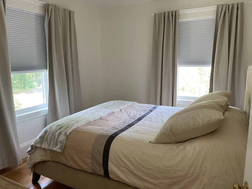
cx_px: 126
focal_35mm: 26
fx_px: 189
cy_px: 94
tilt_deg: -9.5
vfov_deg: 53.1
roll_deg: +0.7
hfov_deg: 67.3
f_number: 1.6
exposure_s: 1/60
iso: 160
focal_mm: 4.2
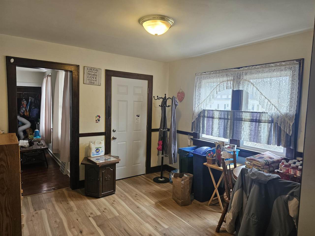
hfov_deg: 73.9
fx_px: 209
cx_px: 158
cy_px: 118
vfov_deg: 58.9
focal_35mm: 23
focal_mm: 6.3
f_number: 1.7
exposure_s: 1/120
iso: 125
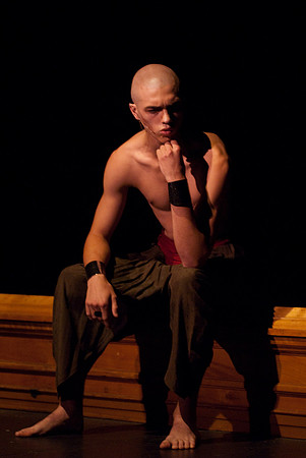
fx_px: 1641
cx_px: 153
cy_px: 229
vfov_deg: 15.9
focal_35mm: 129
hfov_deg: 10.7
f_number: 2.8
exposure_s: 1/50
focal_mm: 86
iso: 1000
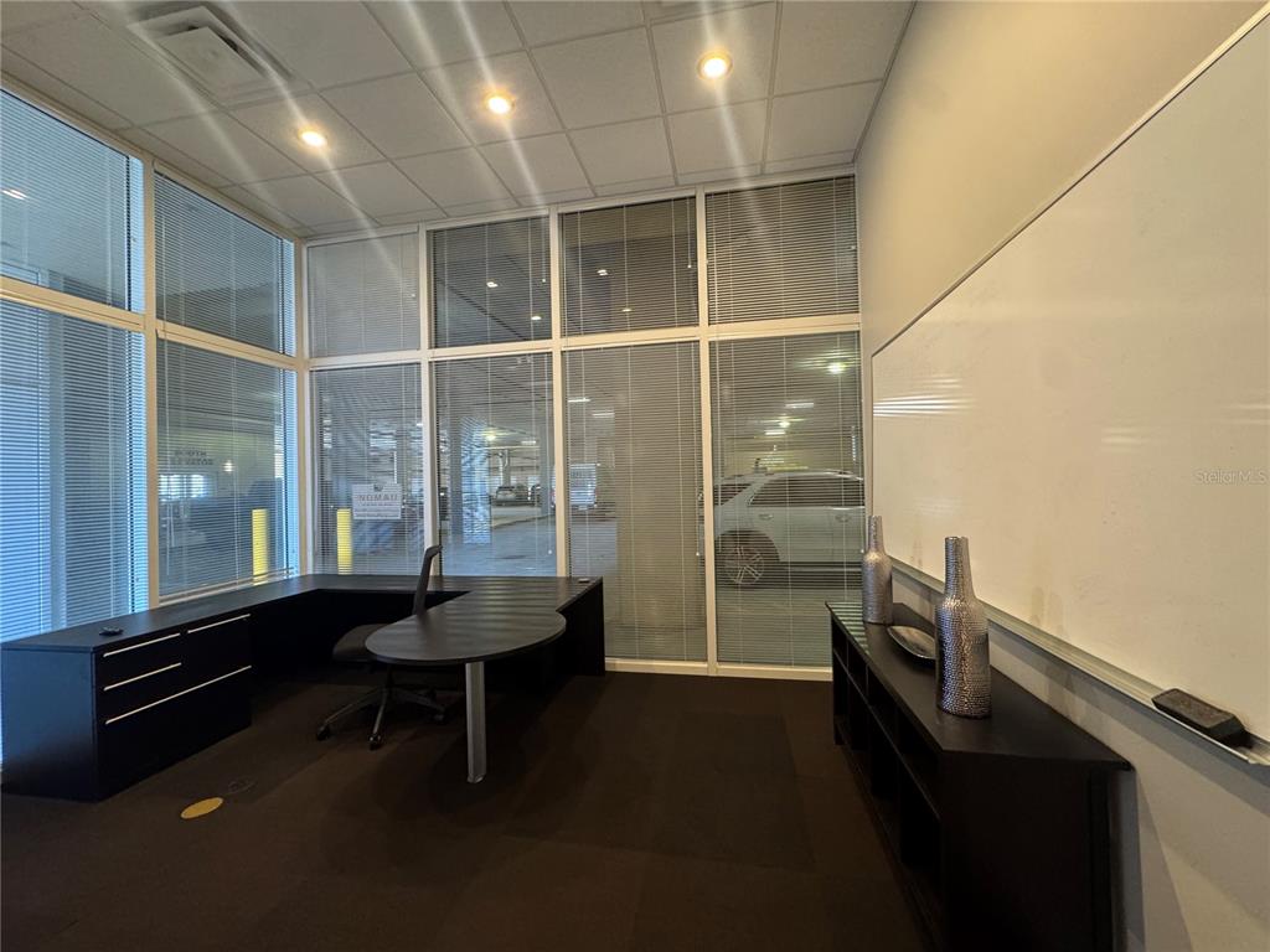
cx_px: 635
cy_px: 476
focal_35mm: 14
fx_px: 514
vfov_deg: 85.7
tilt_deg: +0.1
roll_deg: +1.1
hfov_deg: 102.1
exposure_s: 1/60
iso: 400
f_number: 2.2
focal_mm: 2.22
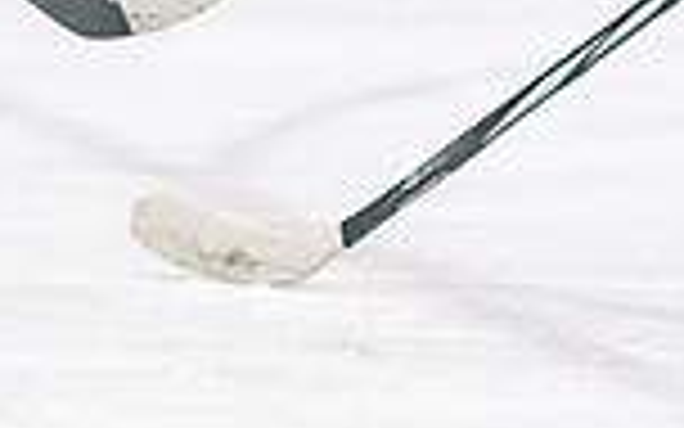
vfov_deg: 1.3
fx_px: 18939
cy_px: -20
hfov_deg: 2.1
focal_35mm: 1016
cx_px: -467
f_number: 2.8
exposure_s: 1/1250
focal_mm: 146
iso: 3200
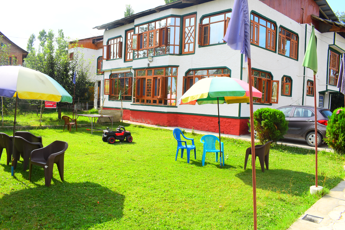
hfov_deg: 65.5
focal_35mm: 28
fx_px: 268
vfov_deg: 46.4
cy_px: 116
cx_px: 174
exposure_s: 1/320
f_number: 9
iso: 200
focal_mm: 18
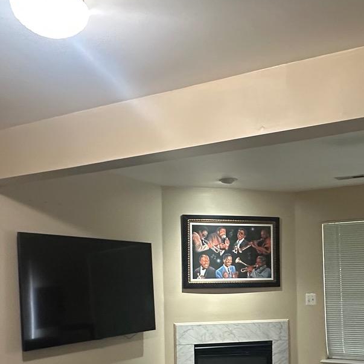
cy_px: 282
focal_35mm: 42
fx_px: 500
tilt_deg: +0.5
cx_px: 251
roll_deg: +0.9
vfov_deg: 38.8
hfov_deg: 39.4
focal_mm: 2.22
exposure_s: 1/60
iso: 400
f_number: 2.2
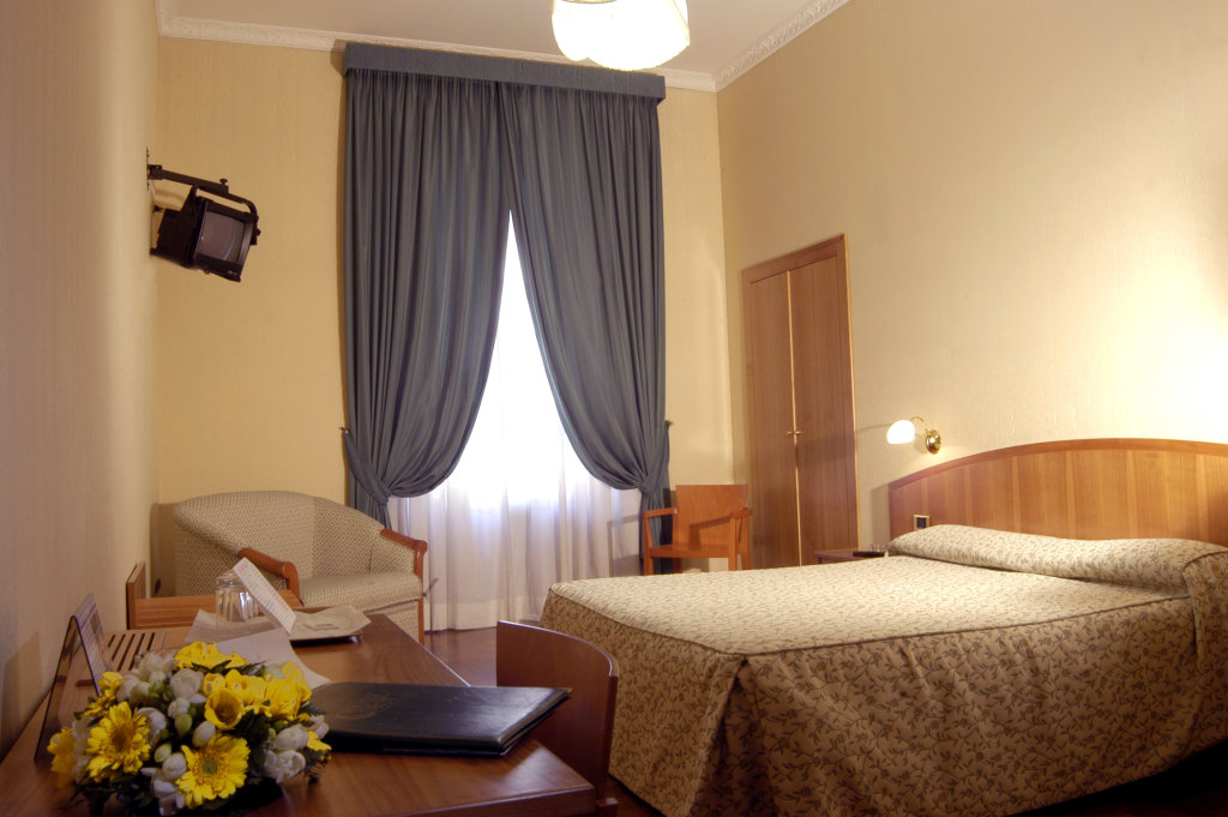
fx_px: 1022
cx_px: 614
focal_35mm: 30
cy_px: 408
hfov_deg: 62.0
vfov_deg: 43.5
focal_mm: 20
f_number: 16
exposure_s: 1
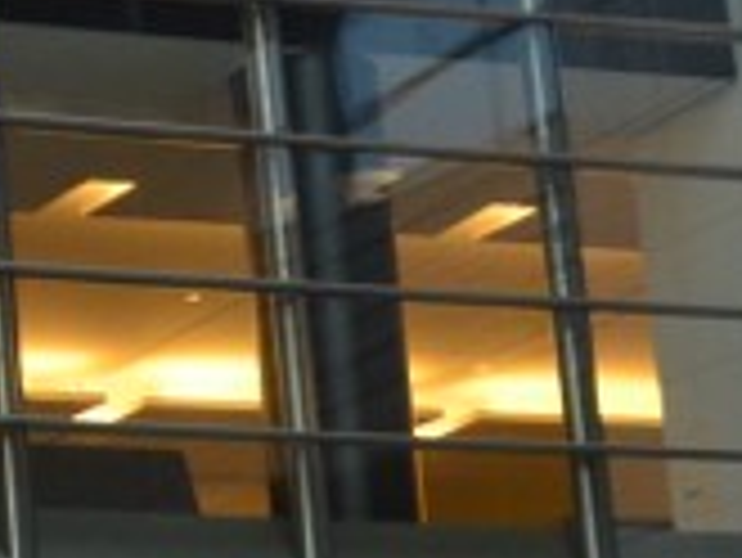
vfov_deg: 7.9
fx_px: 4033
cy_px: 187
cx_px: -958
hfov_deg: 9.5
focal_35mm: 188
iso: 800
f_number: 4
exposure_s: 1/60
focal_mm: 18
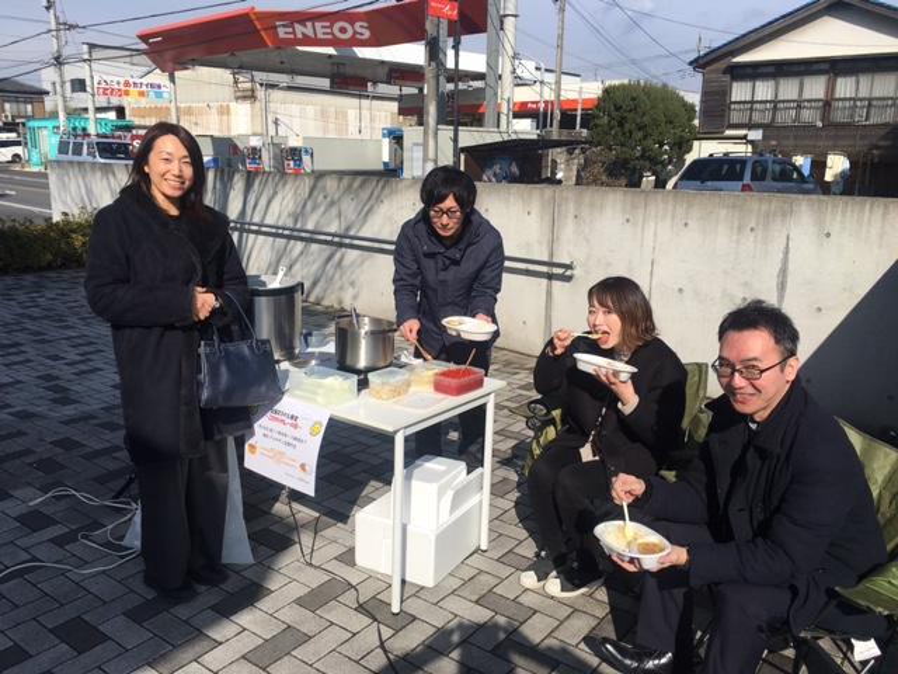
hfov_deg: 61.7
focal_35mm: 29
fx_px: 752
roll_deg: -1.4
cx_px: 449
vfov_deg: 48.2
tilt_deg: -13.9
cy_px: 337
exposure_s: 1/2262
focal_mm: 4.2
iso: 25
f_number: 2.2
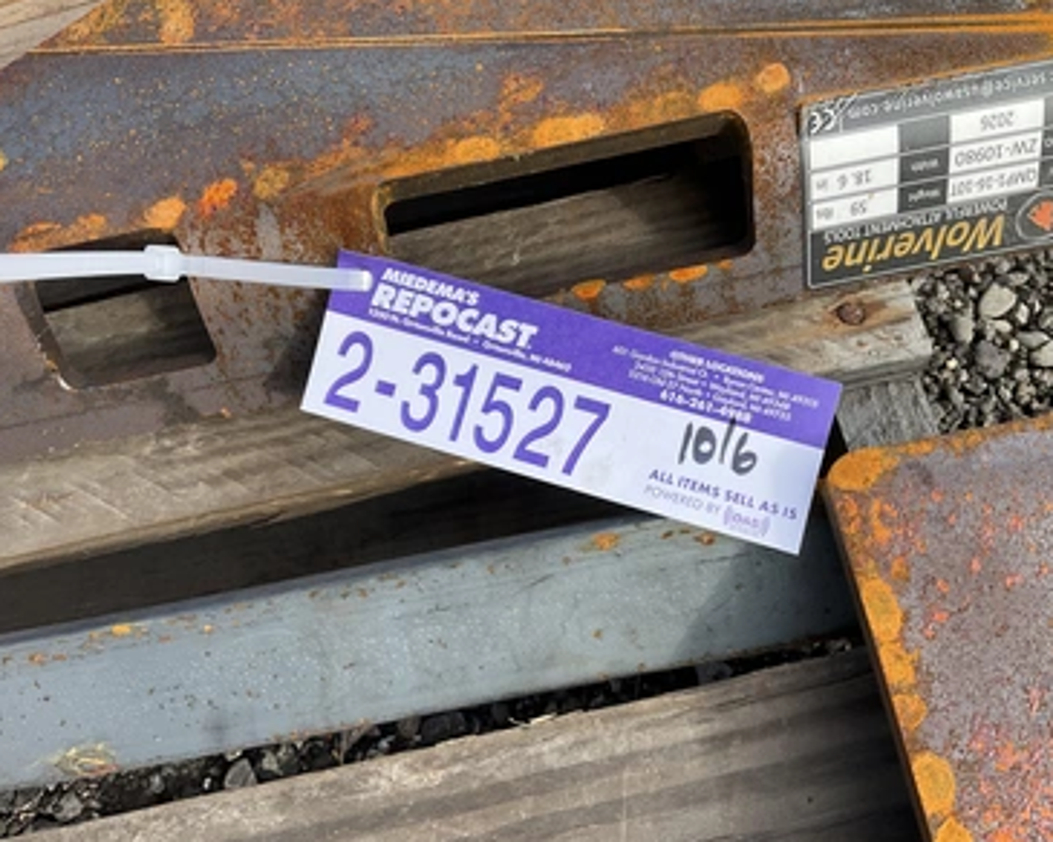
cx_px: 568
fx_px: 966
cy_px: 412
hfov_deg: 57.1
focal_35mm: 31
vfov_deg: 47.1
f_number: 1.8
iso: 25
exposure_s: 1/599
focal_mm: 3
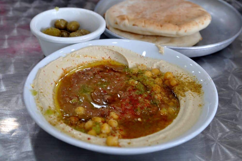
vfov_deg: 23.7
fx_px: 383
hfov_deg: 35.1
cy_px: 80
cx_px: 121
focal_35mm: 57
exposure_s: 1/30
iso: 220
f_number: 5.6
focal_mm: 38
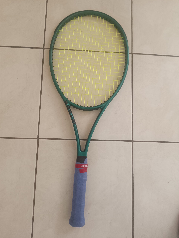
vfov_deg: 71.6
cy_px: 119
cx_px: 90
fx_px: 165
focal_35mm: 24
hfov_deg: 56.8
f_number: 1.88
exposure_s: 1/25
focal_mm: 5.59
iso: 601
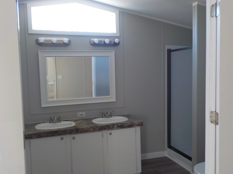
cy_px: 87
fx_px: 202
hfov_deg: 60.0
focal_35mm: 30
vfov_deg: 46.8
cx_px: 116
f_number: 3.3
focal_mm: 4.1
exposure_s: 1/30
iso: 125
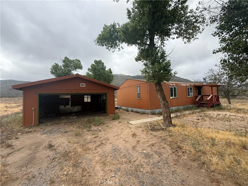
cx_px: 124
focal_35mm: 14
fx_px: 100
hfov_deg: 102.1
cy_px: 93
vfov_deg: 85.7
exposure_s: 1/751
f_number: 2.2
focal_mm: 2.22
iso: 50
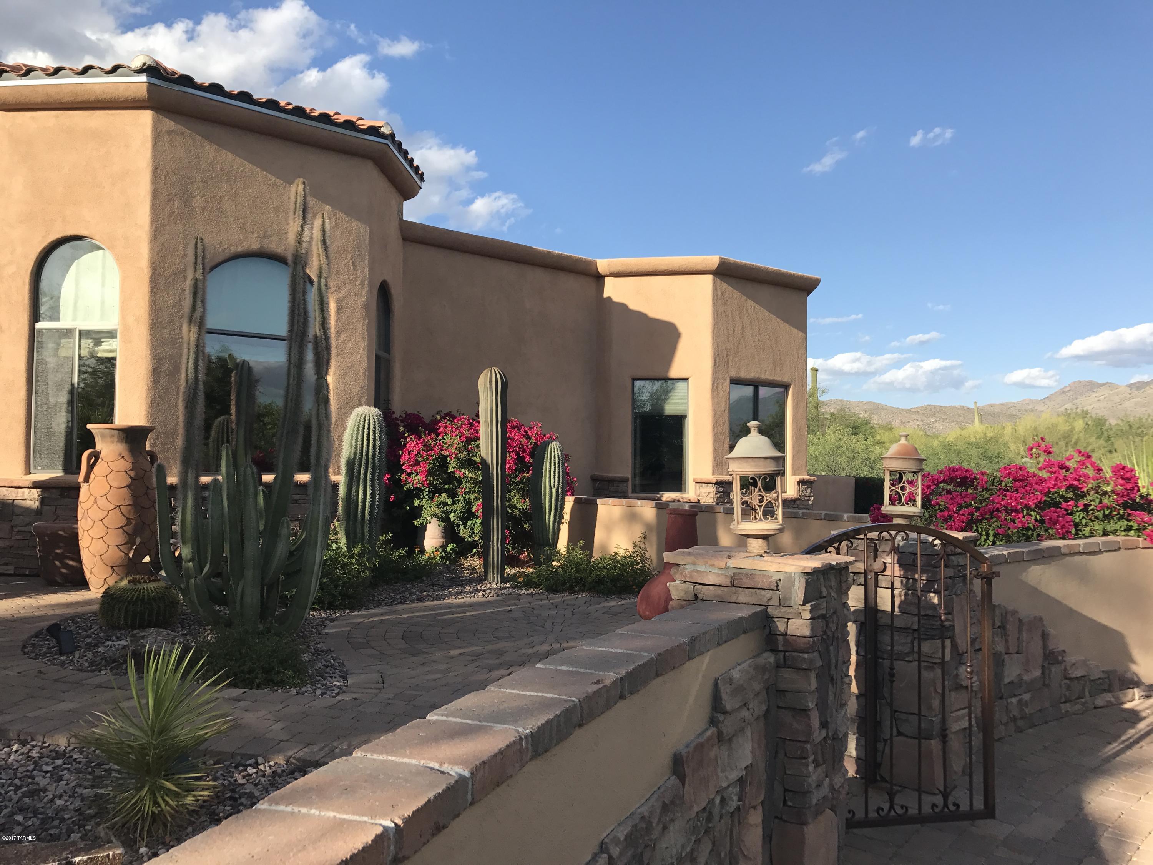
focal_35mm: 28
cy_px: 432
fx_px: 933
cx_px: 576
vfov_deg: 49.7
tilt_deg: +3.5
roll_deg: -0.9
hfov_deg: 63.4
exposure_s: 1/1546
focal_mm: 3.99
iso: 20
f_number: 1.8
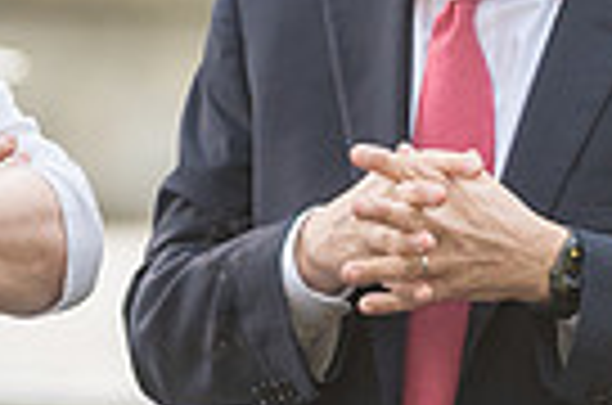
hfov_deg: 2.8
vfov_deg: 1.9
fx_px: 12415
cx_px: 220
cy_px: 281
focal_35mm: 732
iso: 1000
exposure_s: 1/320
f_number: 4
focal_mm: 145
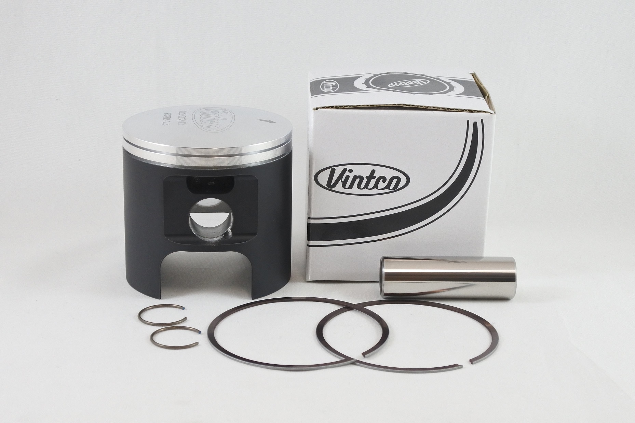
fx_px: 917
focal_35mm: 52
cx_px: 318
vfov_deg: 26.0
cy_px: 212
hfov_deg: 38.2
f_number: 4.5
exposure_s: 1/125
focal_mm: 19.3
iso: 500
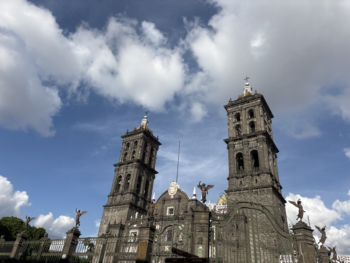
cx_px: 175
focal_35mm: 26
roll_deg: -6.6
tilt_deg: +30.9
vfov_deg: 53.1
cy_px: 132
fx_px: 263
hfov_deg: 67.3
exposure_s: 1/5348
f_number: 1.6
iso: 50
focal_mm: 5.96
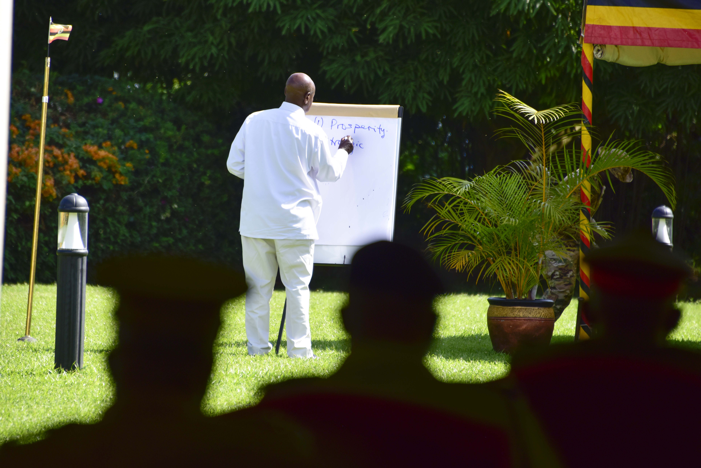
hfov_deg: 6.9
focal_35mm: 300
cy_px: 234
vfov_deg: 4.6
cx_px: 350
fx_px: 5843
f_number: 5.6
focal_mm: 300
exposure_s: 1/640
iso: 250
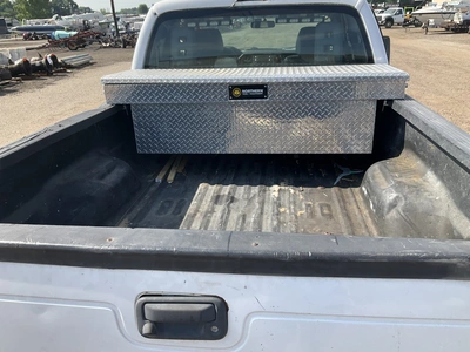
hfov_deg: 61.7
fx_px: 394
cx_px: 235
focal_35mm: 29
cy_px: 176
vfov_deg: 48.2
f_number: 1.8
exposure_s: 1/829
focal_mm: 3
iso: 25
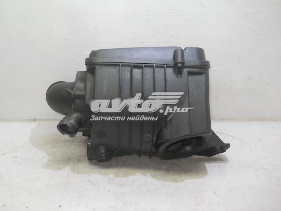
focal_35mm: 41
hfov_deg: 45.8
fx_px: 333
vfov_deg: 35.1
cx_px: 140
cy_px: 106
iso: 100
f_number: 3.1
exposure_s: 1/30
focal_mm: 6.72
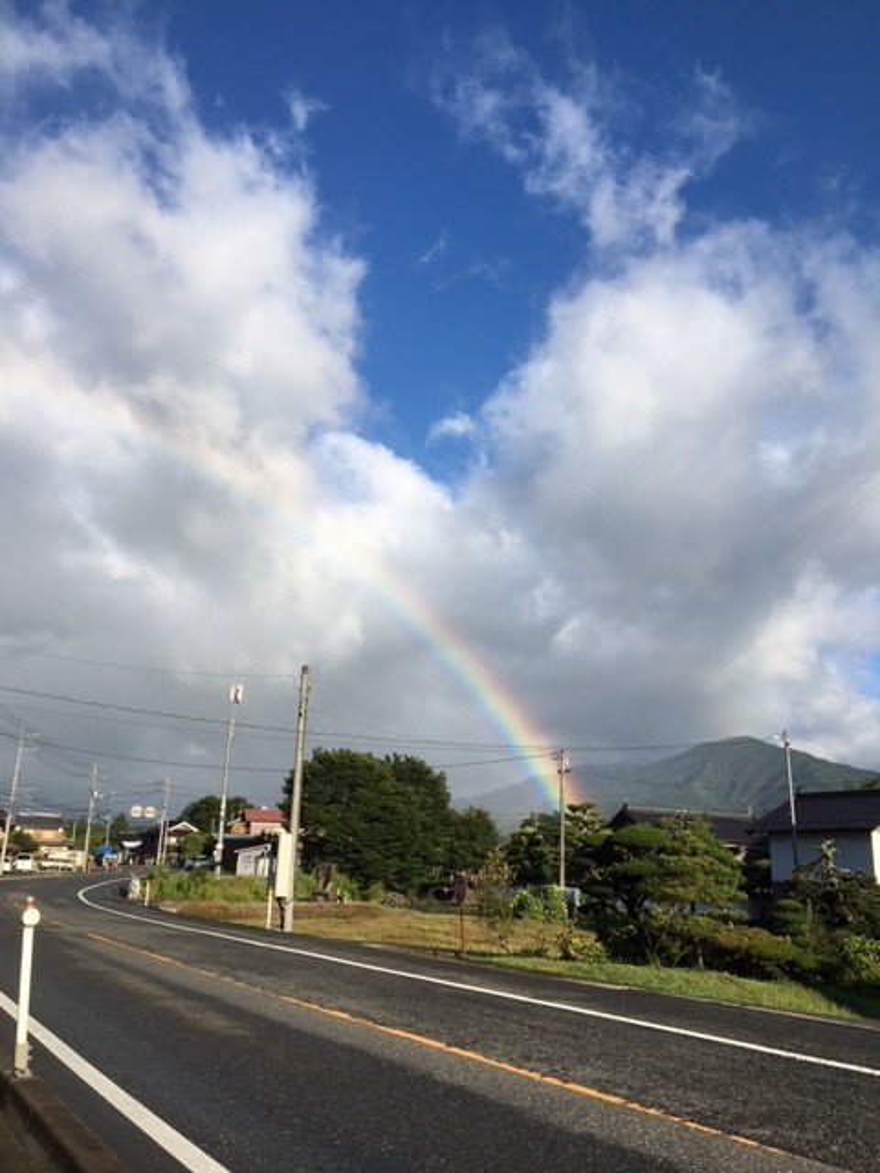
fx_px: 983
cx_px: 440
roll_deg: -1.8
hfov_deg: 48.2
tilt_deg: +15.2
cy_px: 586
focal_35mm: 29
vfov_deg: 61.7
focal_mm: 4.15
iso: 25
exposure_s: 1/1570
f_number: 2.2
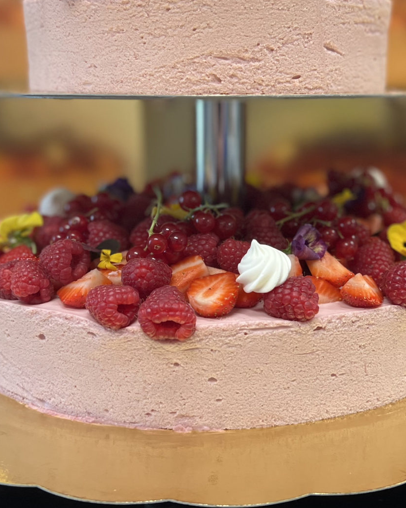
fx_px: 706
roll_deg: +0.3
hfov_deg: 32.0
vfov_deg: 39.5
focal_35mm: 47
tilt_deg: -13.6
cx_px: 229
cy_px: 220
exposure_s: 1/100
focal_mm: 5.7
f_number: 1.5
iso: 100
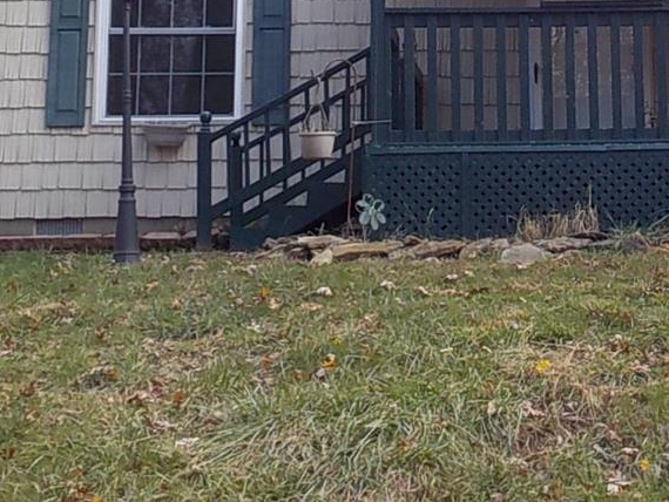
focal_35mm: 100
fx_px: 1933
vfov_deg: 14.6
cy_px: 28
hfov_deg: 18.9
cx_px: 722
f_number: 3.7
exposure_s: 1/200
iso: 125
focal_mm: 5.2
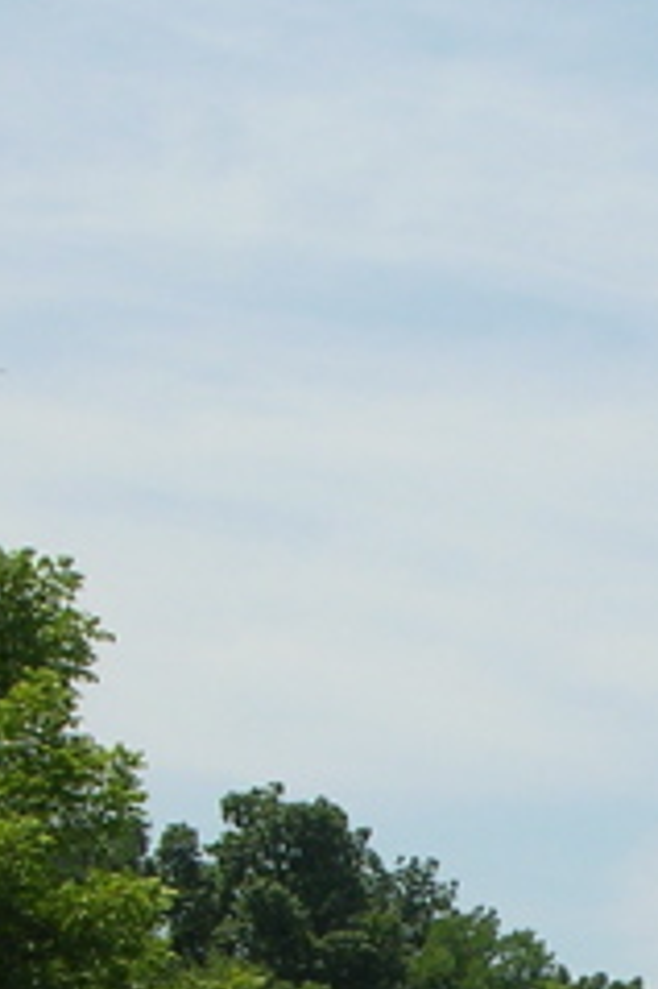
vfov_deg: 12.0
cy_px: 1262
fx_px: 4585
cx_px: 654
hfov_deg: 8.2
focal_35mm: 167
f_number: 3.4
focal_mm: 9.1
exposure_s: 1/817
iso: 50
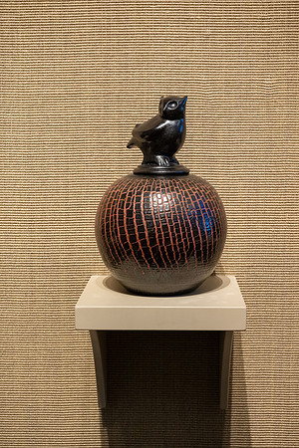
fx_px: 872
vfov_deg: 28.8
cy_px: 224
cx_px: 150
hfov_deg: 19.5
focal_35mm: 70
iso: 1250
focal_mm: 70
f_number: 5.6
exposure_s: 1/60
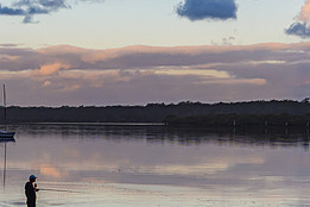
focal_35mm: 150
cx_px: 111
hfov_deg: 13.7
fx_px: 1292
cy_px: 167
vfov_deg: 9.1
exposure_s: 1/500
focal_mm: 44
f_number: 6.3
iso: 400
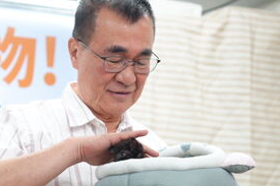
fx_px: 1189
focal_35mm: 153
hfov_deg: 13.4
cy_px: 130
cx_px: 118
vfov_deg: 9.0
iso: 1600
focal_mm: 70
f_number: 2.8
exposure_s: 1/250
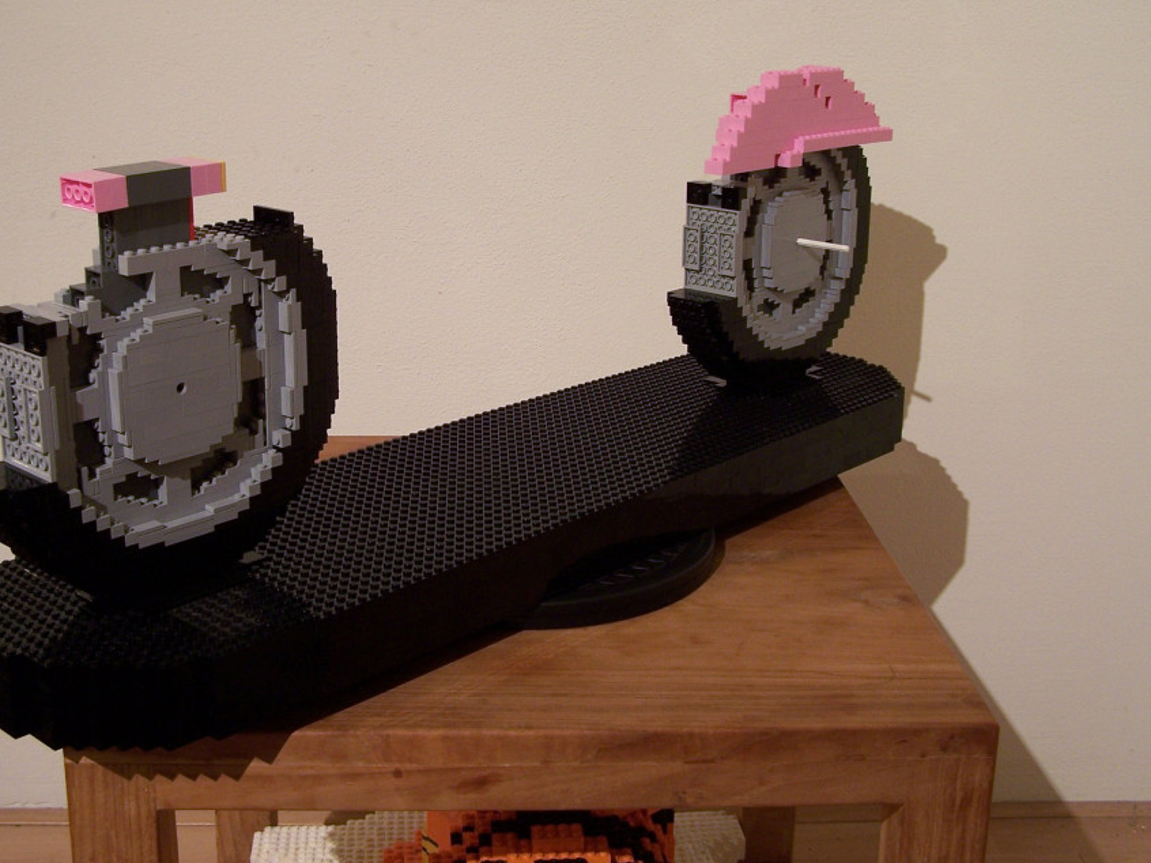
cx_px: 535
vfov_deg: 31.4
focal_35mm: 46
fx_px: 1529
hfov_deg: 41.2
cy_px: 351
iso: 80
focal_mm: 6.3
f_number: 2.8
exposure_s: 1/2
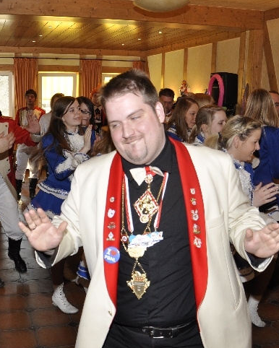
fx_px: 433
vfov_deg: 43.8
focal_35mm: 42
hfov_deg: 35.0
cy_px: 190
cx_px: 74
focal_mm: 18
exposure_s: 1/60
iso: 400
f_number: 5
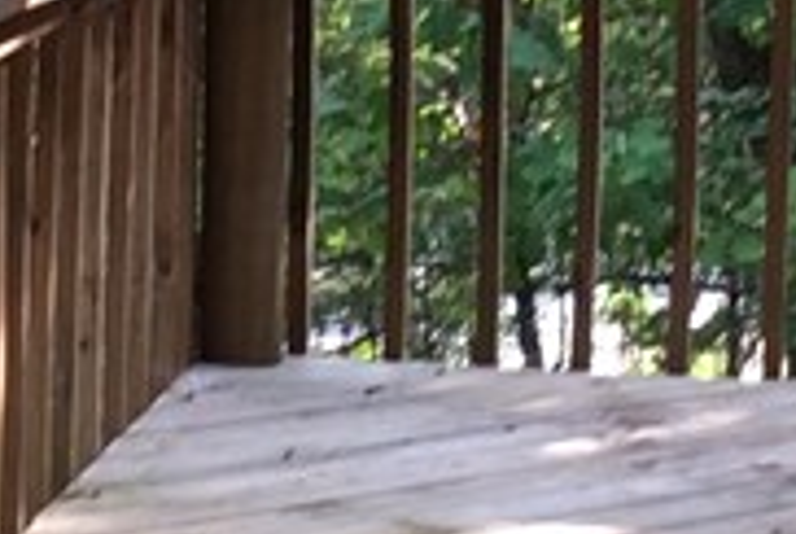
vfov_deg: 7.4
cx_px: 280
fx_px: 4141
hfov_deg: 11.0
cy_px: 92
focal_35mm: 187
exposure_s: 1/40
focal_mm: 3.3
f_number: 2.4
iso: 40
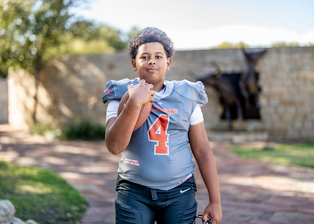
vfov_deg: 27.0
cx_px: 157
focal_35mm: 52
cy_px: 112
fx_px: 467
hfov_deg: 37.2
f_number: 1.2
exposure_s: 1/1000
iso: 100
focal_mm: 50
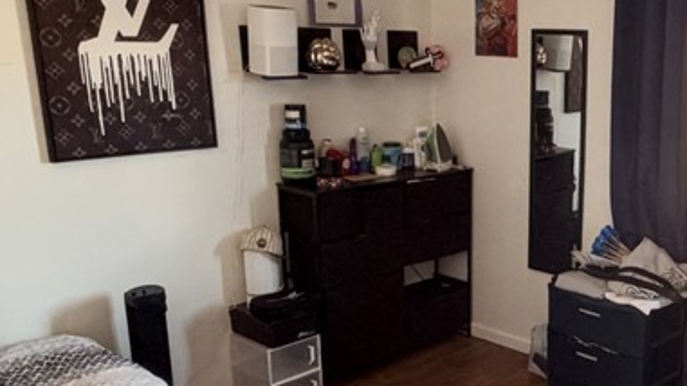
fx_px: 747
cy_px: 220
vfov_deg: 28.9
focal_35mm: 41
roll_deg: -0.7
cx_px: 602
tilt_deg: -12.4
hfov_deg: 45.4
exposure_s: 1/60
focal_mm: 2.22
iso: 800
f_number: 2.2
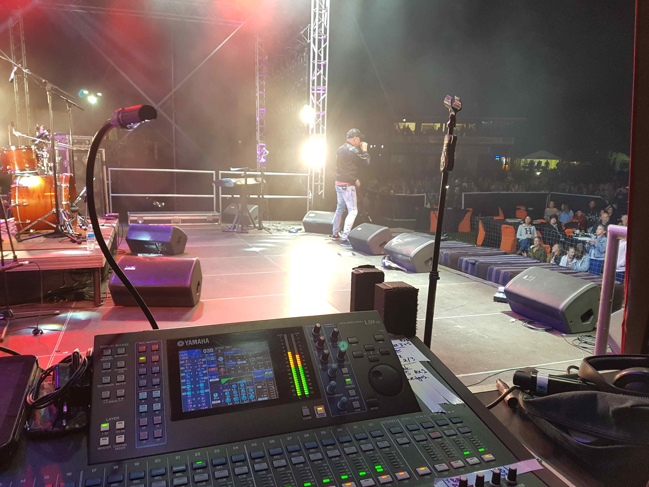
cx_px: 324
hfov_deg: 67.3
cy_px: 244
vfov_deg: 53.1
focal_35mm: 26
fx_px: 487
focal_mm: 4.2
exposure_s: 1/50
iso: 160
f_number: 1.7
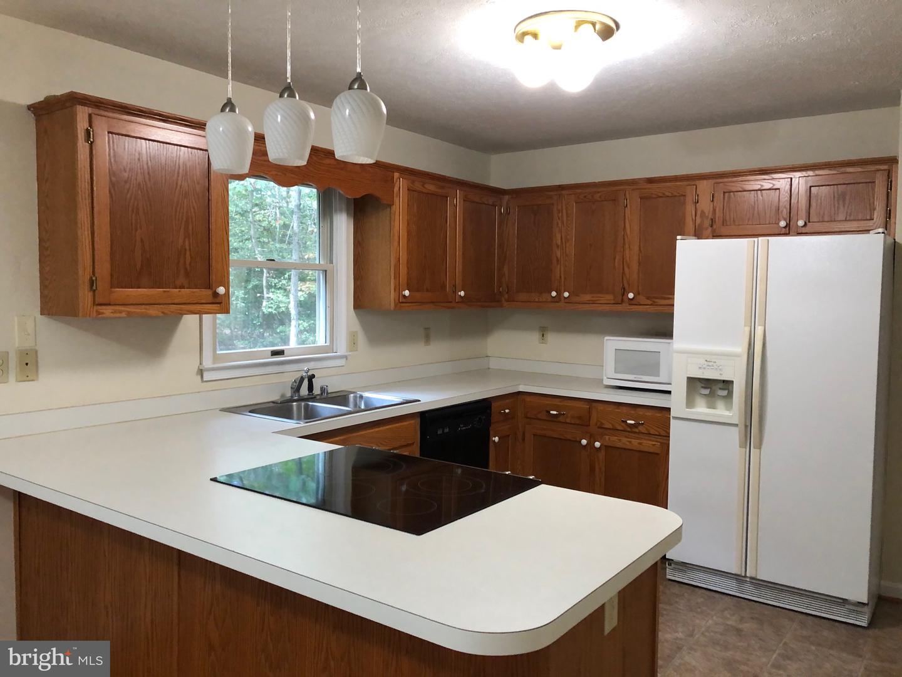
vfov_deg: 49.7
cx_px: 451
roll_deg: -0.2
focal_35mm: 28
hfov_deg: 63.4
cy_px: 338
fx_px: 730
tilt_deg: -2.9
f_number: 1.8
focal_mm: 4
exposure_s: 1/15
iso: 100
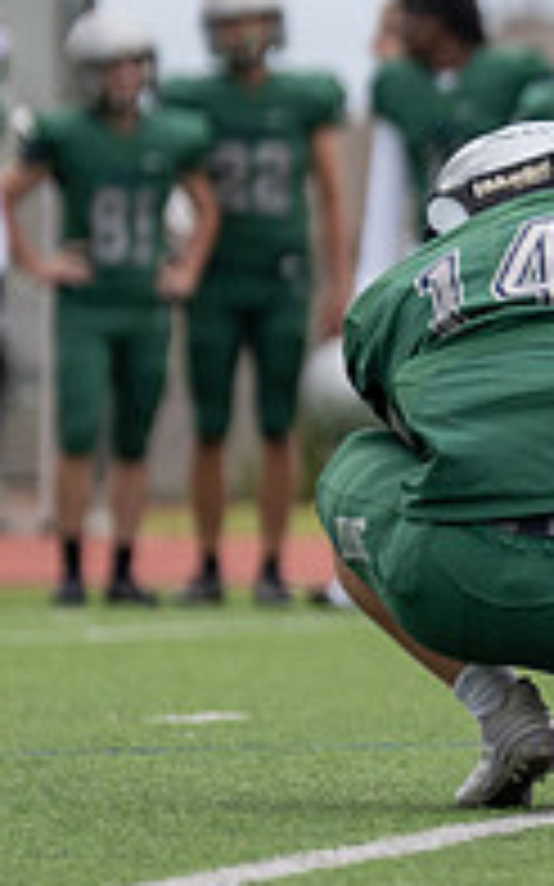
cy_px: 272
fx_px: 18373
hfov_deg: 1.7
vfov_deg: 2.8
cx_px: 1211
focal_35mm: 760
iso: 250
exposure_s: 1/1250
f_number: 2.8
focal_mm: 185
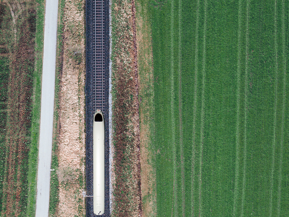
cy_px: 158
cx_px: 79
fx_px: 359
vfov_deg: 33.0
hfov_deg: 42.7
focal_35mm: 43
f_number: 2.2
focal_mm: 4.73
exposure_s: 1/170
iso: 100
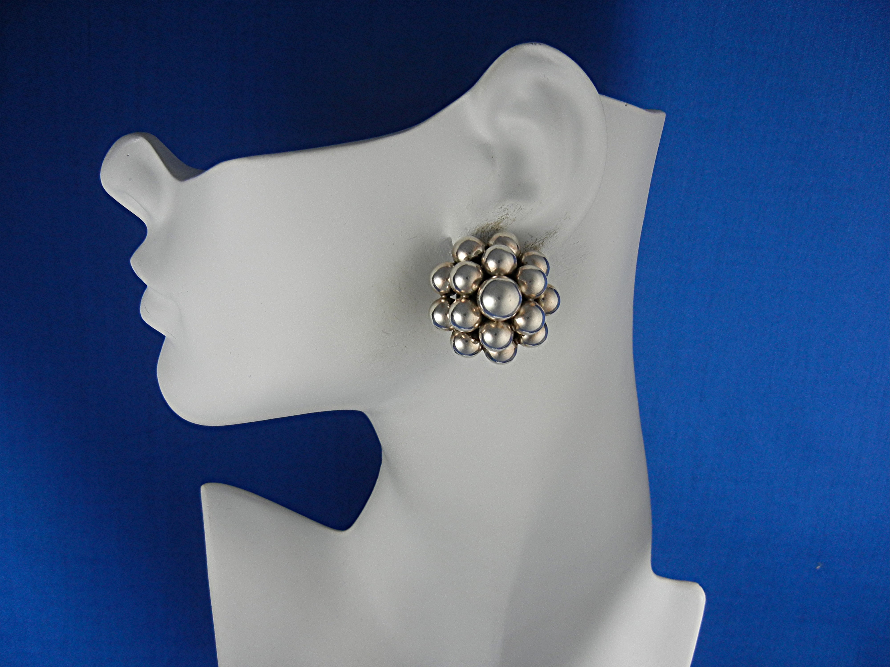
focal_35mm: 34
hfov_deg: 54.0
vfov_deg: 41.8
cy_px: 334
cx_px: 445
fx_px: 874
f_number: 3.6
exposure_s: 1/37.7
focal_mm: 6.2
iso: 160
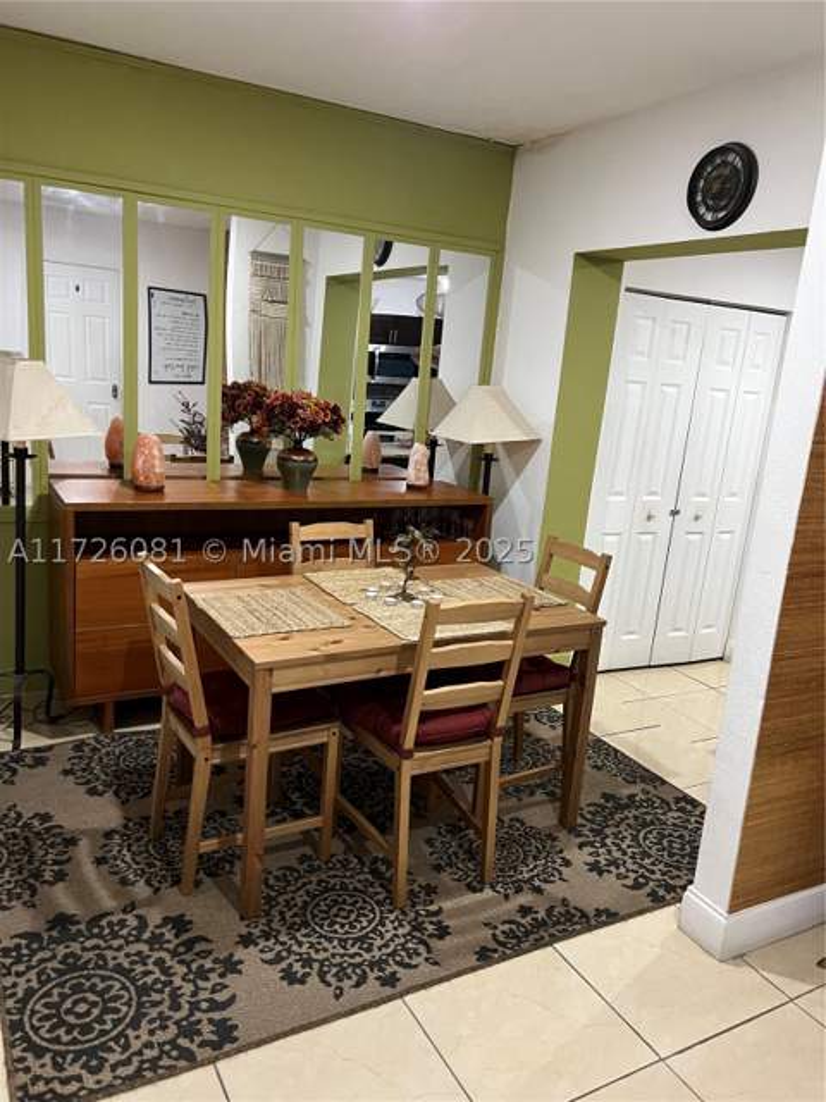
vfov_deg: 67.3
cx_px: 413
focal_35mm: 26
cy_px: 551
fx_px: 827
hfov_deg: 53.1
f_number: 1.5
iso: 320
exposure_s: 1/60
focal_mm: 5.7
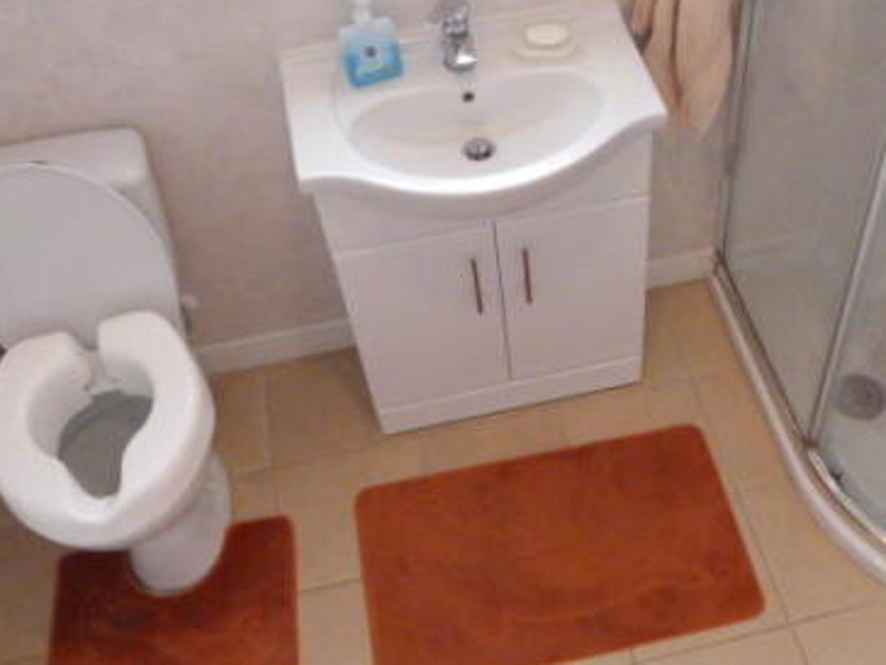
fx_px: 1024
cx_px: 583
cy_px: 401
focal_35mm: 40
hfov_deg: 46.1
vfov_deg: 35.8
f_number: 2.8
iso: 800
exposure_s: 1/40
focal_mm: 4.5
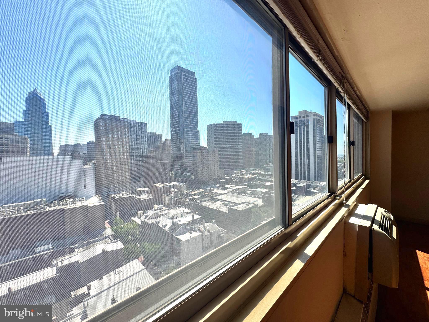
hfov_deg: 102.1
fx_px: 174
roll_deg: +1.5
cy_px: 161
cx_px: 214
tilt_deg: -1.7
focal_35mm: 14
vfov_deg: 85.7
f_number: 2.2
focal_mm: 2.22
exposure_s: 1/1094
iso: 40
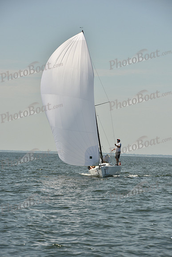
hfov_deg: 7.0
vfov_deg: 10.5
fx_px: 1397
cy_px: 128
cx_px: 86
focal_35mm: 195
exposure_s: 1/1000
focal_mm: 195
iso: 320
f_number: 11
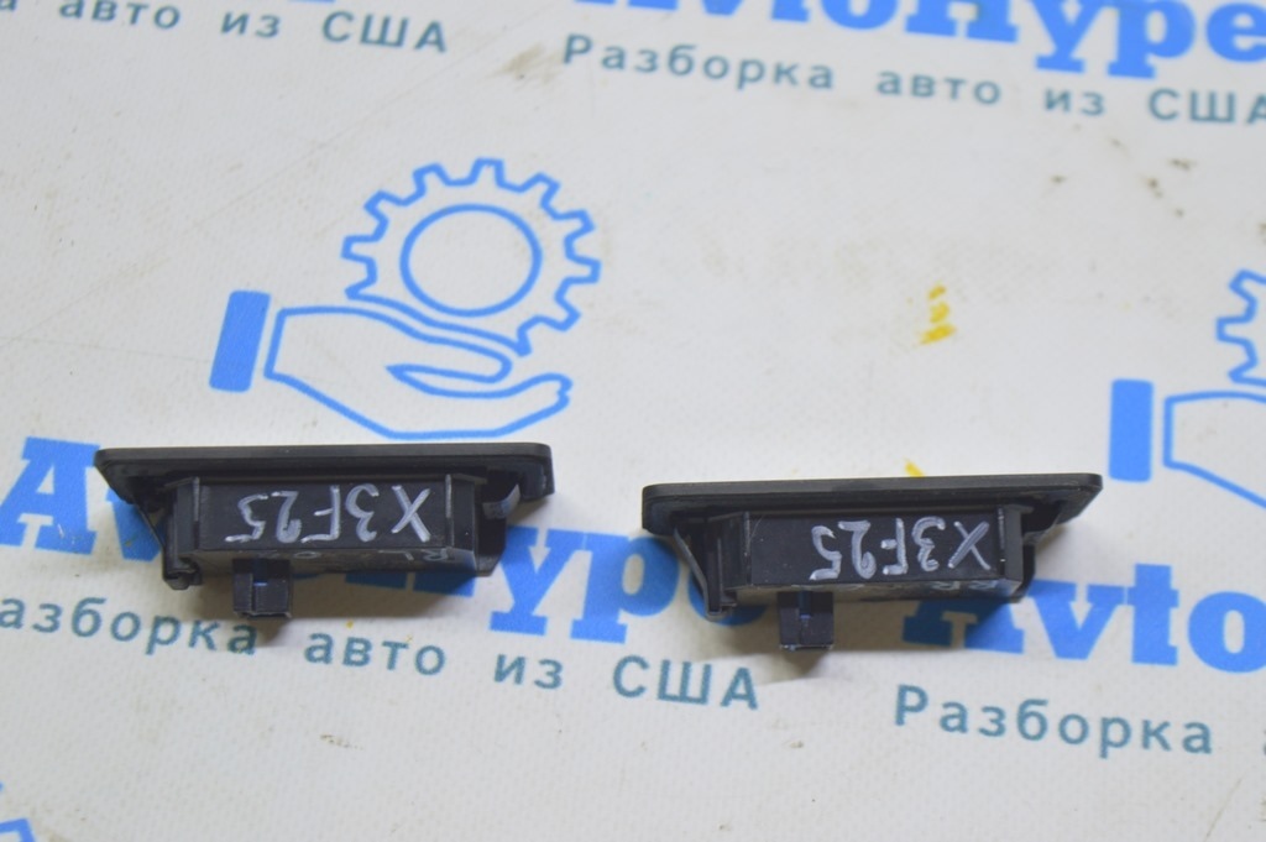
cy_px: 421
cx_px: 633
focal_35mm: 82
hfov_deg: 24.6
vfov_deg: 16.5
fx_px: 2899
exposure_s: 1/20
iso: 400
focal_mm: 55
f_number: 5.6
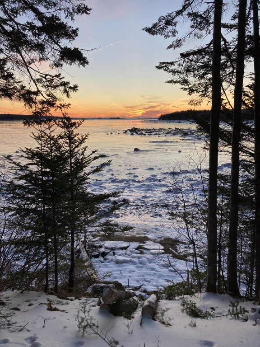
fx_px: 280
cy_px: 174
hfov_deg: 49.7
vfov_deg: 63.4
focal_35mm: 28
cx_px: 130
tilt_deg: -9.8
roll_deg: +0.7
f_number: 1.8
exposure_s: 1/121
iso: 25
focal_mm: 3.99
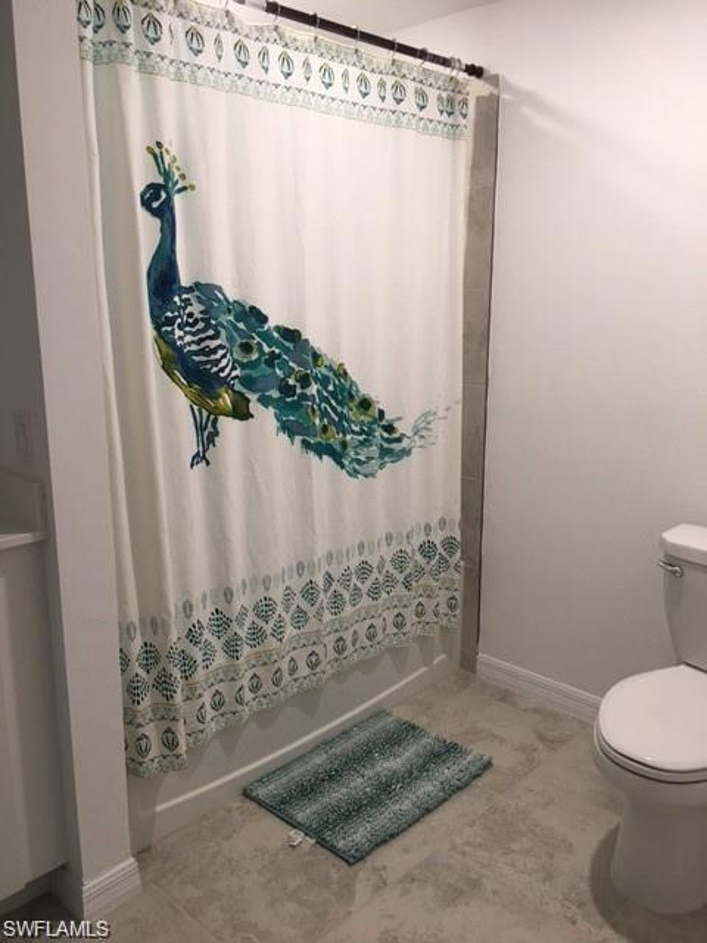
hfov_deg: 48.2
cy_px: 472
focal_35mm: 29
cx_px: 354
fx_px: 790
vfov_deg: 61.7
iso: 25
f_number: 2.2
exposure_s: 1/15
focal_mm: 4.15
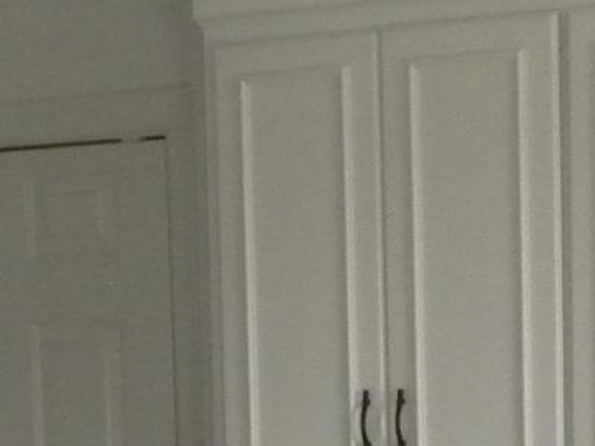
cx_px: 93
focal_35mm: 192
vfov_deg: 7.5
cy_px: 787
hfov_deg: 10.3
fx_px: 3299
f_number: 3.5
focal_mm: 6.6
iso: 400
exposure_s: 1/30
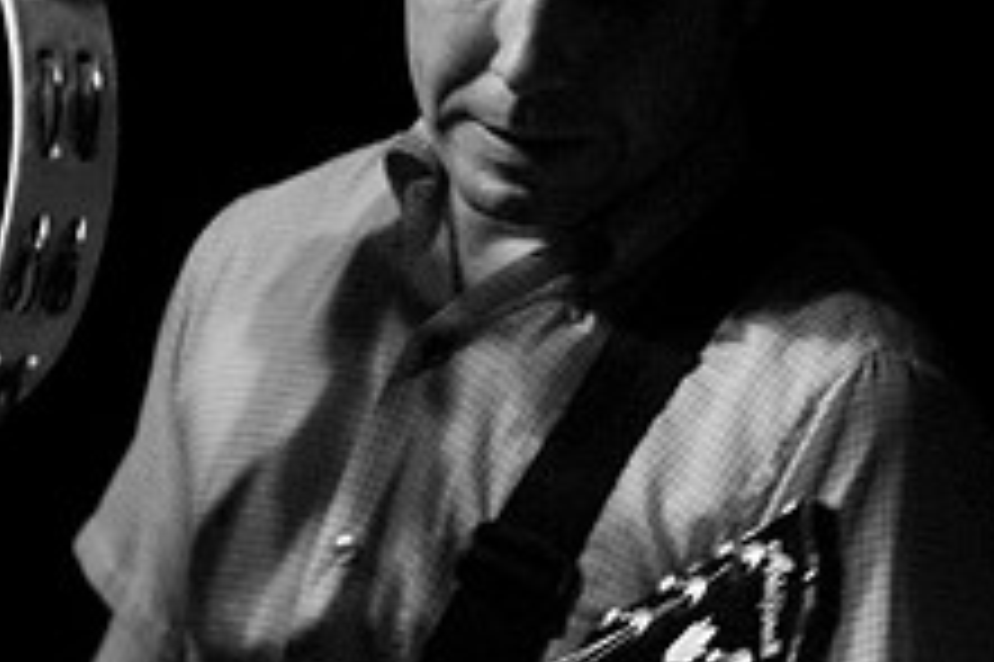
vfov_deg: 6.0
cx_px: 279
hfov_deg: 9.0
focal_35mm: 228
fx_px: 6290
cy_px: 563
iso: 800
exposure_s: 1/50
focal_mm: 58
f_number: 2.8
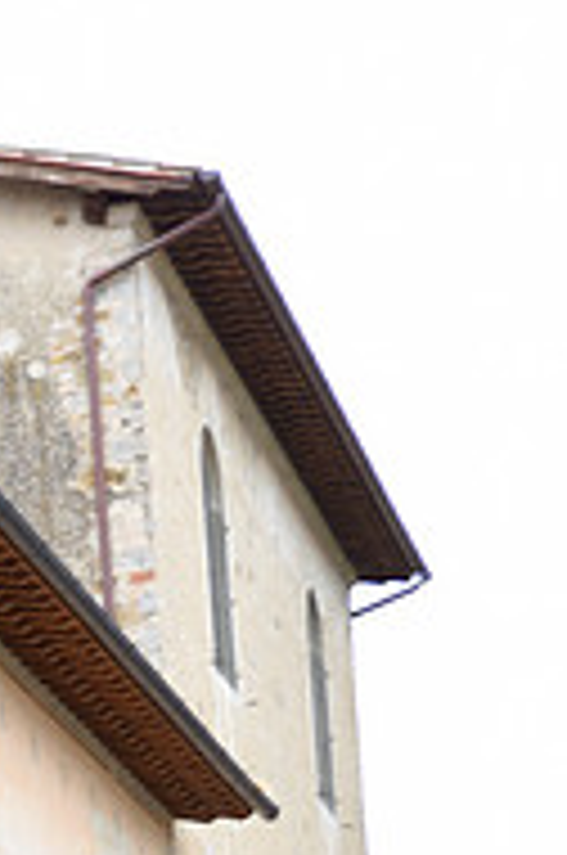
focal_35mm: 159
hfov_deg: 8.5
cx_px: -205
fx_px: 3770
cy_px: 1287
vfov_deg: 12.3
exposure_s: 1/160
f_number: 3.5
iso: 64
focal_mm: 52
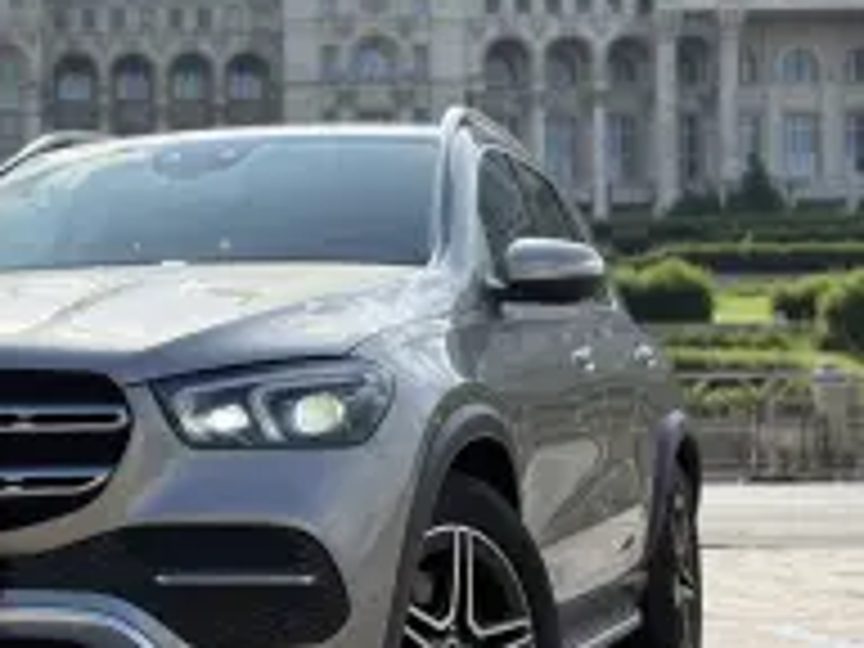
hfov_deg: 21.4
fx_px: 2246
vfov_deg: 16.4
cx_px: 144
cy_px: 346
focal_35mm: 90
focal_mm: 6.76
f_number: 1.78
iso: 100
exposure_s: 1/4329
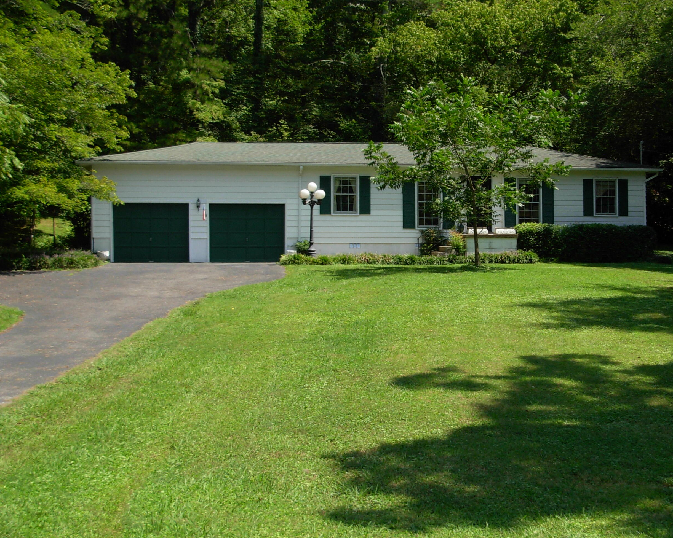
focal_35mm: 54
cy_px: 271
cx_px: 403
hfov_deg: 34.6
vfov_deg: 28.1
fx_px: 1076
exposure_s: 1/683
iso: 79
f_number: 3.1
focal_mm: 7.5
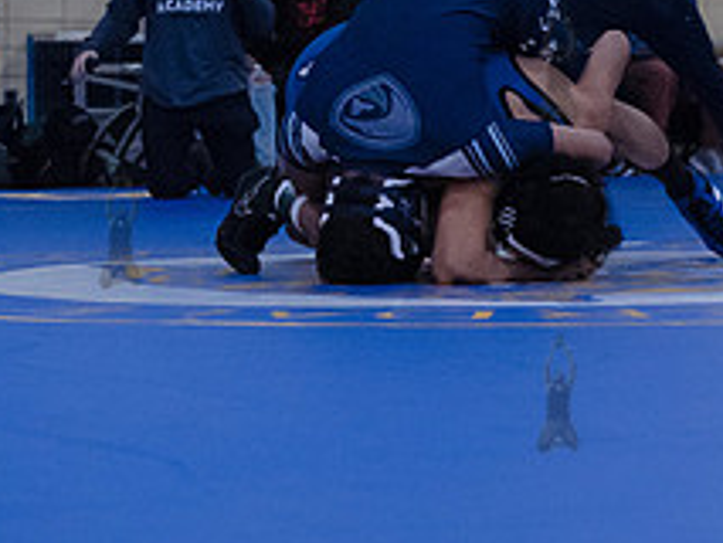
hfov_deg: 13.2
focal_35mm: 149
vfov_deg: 9.9
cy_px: 63
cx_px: 557
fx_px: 3114
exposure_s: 1/400
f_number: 3.2
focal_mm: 52
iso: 8000
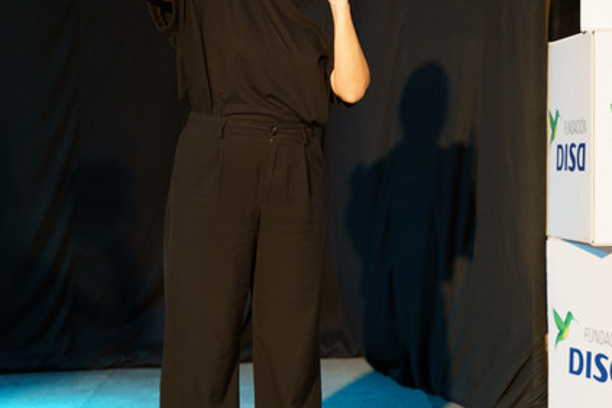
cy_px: 106
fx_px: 1802
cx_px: 375
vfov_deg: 12.9
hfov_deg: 19.2
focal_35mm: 106
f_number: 2.8
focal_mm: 70
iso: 1600
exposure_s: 1/80
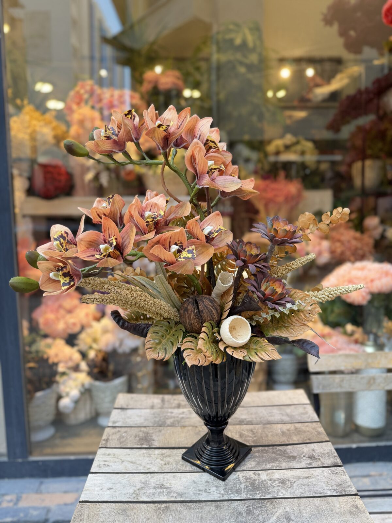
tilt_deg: -6.3
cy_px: 262
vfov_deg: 71.6
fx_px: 362
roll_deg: +0.5
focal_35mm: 24
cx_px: 196
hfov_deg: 56.8
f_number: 1.78
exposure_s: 1/182
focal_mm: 6.76
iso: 100
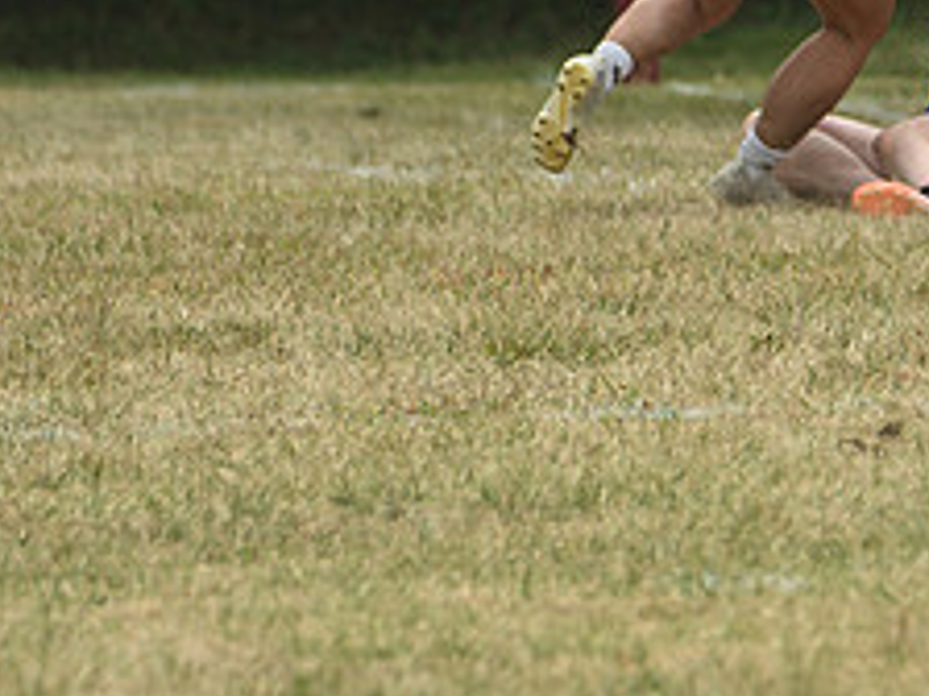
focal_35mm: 1459
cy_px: 13
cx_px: 684
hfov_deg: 1.4
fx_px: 39156
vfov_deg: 1.0
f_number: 5.6
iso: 220
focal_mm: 320
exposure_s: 1/1000
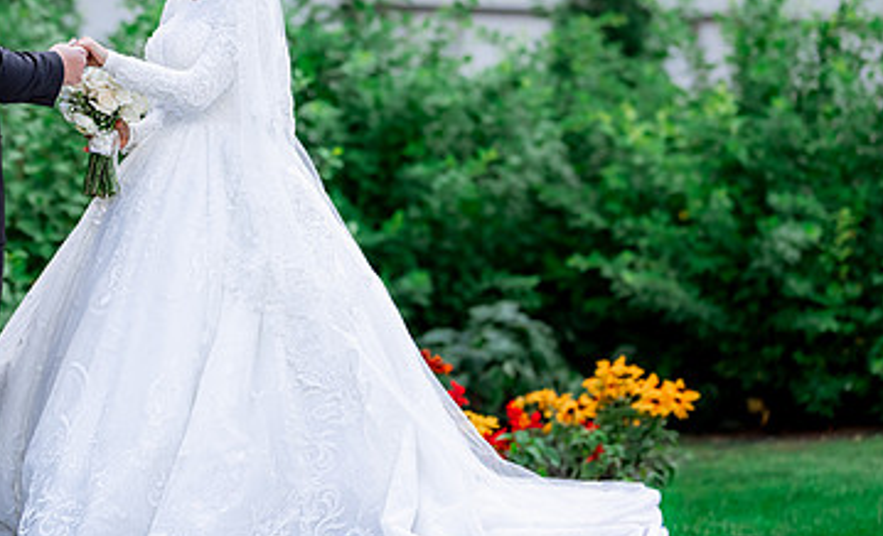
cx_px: 270
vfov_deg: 7.7
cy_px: 87
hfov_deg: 12.7
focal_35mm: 166
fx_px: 3963
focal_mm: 95
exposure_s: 1/2000
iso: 200
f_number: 2
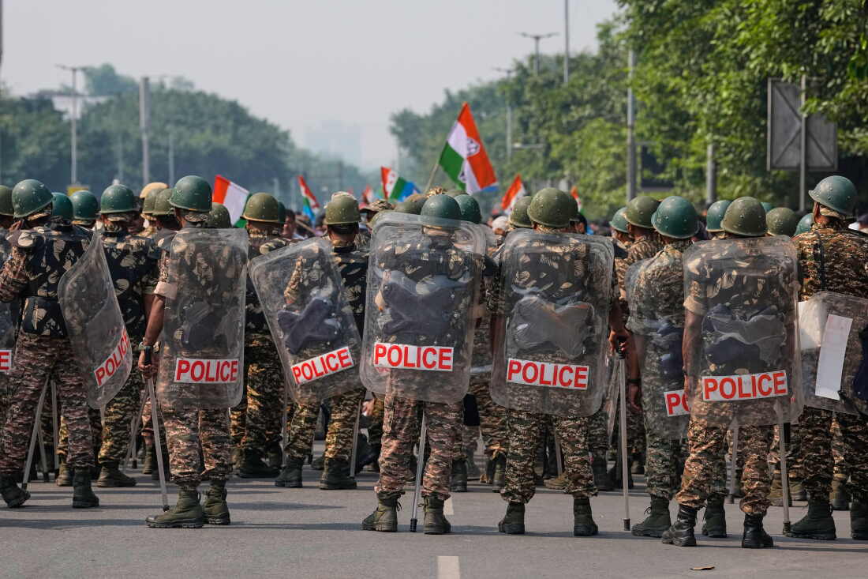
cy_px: 290
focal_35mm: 200
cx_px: 434
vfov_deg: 6.9
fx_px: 4821
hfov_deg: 10.3
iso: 640
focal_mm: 200
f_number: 7.1
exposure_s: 1/2000
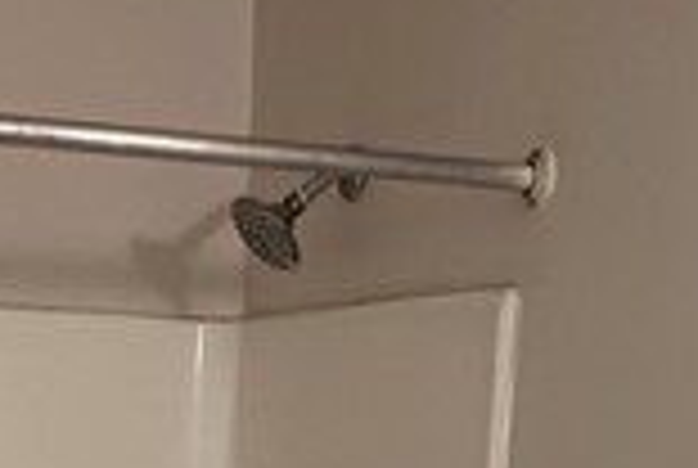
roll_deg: -1.4
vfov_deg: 11.5
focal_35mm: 96
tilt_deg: -21.8
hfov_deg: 21.1
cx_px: 198
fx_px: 1865
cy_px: 1174
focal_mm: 2.22
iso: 250
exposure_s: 1/60
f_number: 2.2
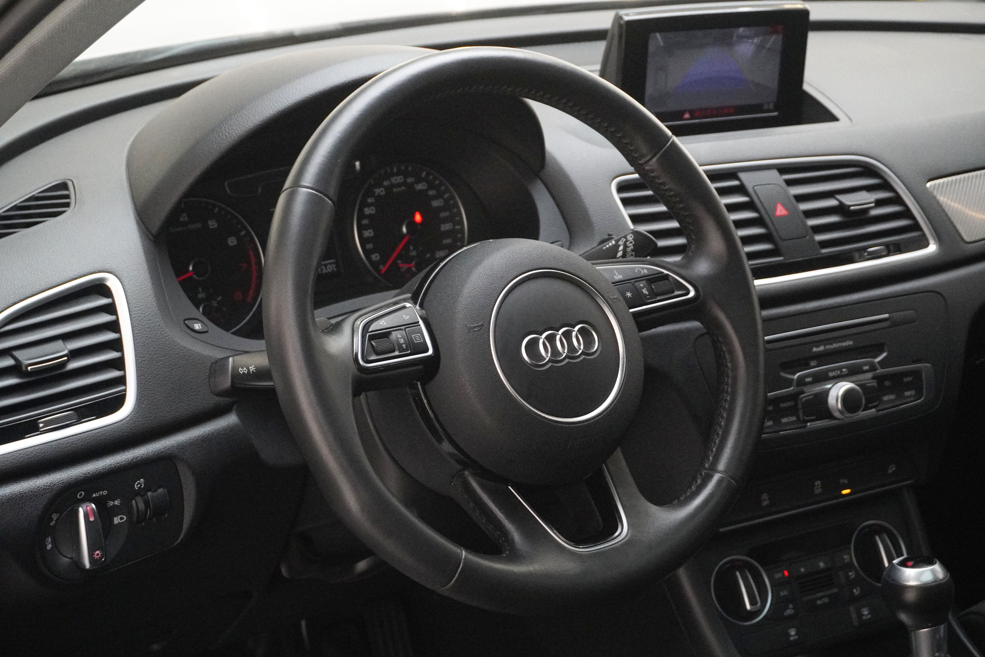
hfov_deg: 34.2
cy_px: 328
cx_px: 492
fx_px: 1600
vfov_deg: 23.2
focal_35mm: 58
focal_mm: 39
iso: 6400
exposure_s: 1/80
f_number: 6.3
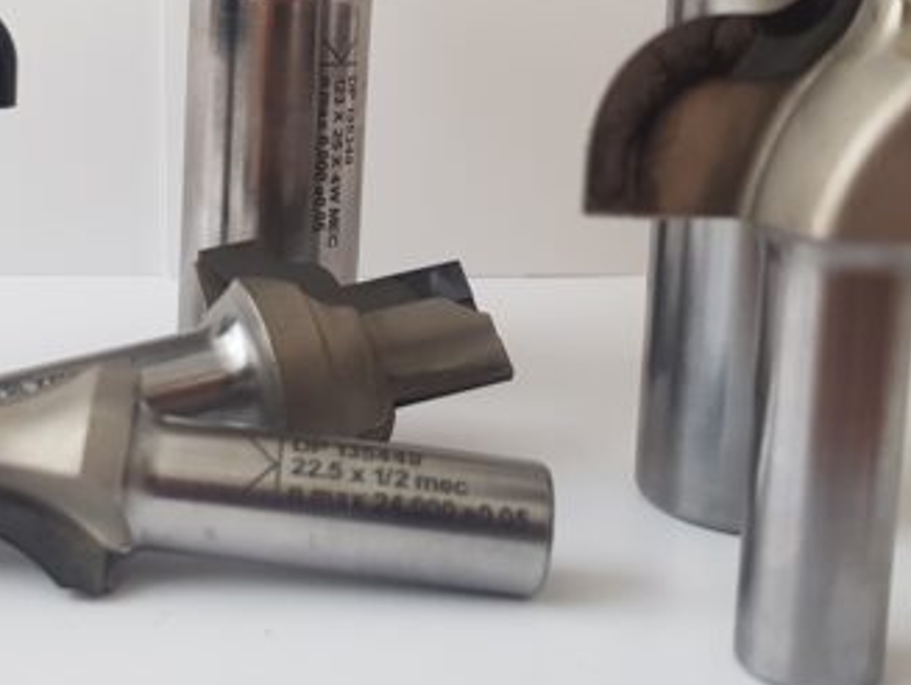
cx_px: 309
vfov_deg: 23.8
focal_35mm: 61
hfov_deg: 31.4
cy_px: 162
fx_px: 1607
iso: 64
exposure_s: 1/100
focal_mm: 4.2
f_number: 1.7
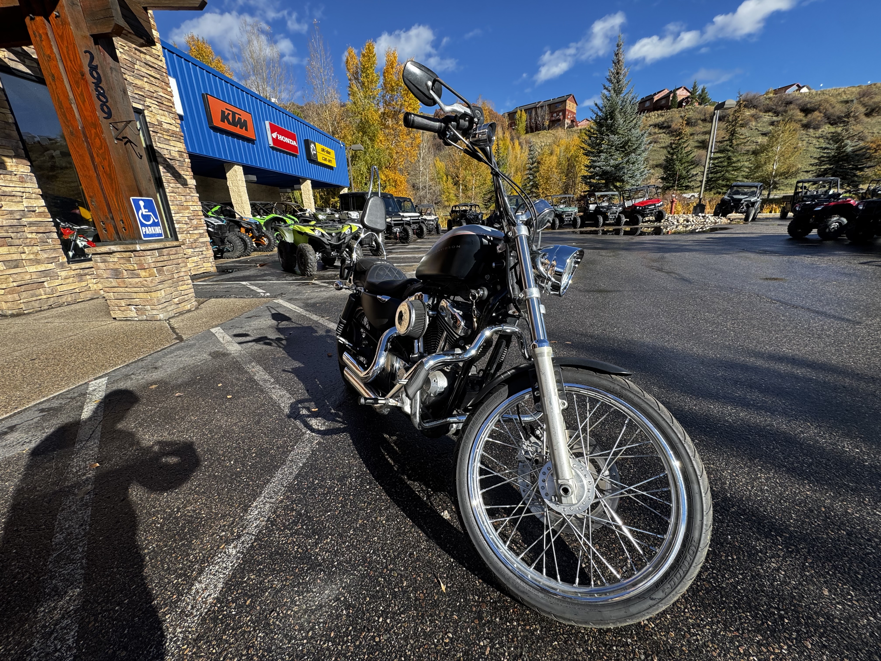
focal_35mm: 14
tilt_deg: -19.2
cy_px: 330
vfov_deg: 85.7
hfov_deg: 102.1
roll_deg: +3.2
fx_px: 356
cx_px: 440
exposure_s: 1/544
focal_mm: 2.22
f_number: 2.2
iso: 40
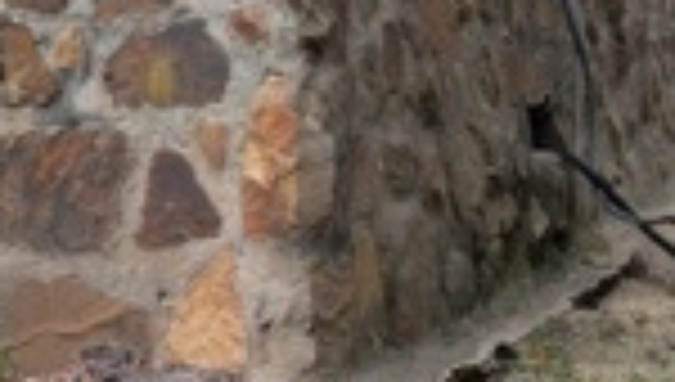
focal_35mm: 139
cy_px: -355
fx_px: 2492
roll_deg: -2.8
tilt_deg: +8.7
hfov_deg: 14.4
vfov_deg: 8.4
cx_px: -351
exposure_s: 1/962
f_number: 1.8
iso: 80
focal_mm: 6.93
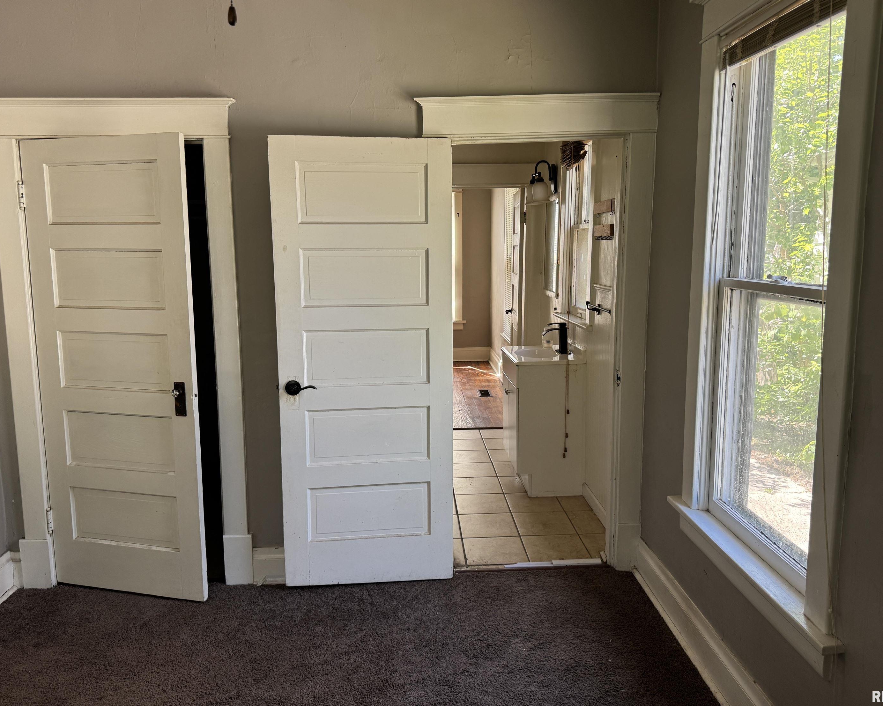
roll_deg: +0.0
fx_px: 679
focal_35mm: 26
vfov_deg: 54.9
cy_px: 340
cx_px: 431
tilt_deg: -8.2
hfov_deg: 66.0
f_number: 1.78
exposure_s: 1/121
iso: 125
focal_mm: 6.76
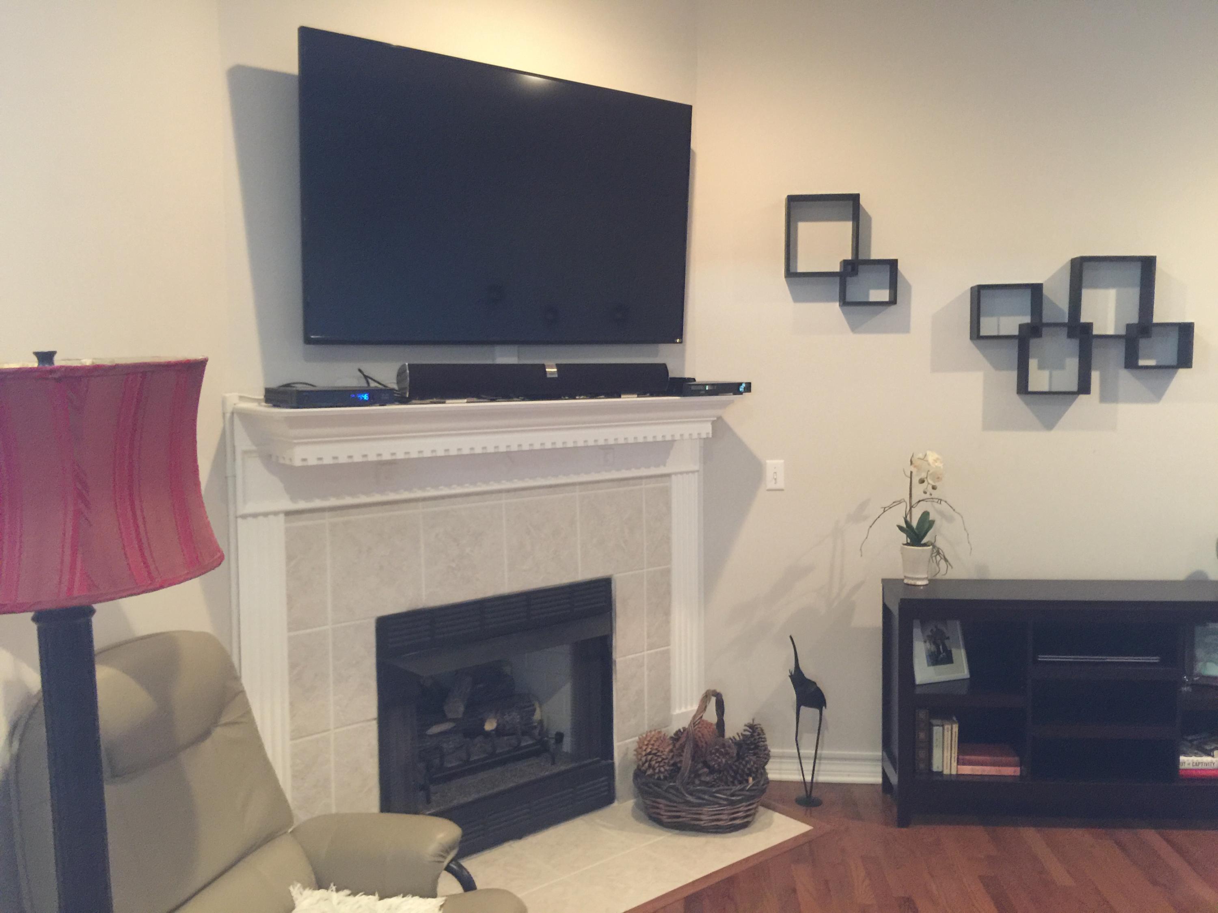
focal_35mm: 29
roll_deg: -0.6
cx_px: 609
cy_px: 456
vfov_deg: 48.2
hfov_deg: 61.7
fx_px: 1020
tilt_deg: -4.7
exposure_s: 1/4
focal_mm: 4.15
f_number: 2.2
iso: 80
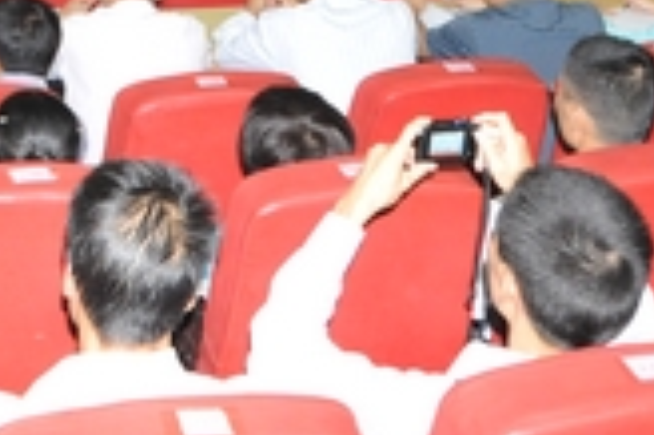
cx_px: -235
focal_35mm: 88
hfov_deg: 20.7
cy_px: -337
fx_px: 1597
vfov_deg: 13.9
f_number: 8
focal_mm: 24
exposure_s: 1/60
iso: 4500
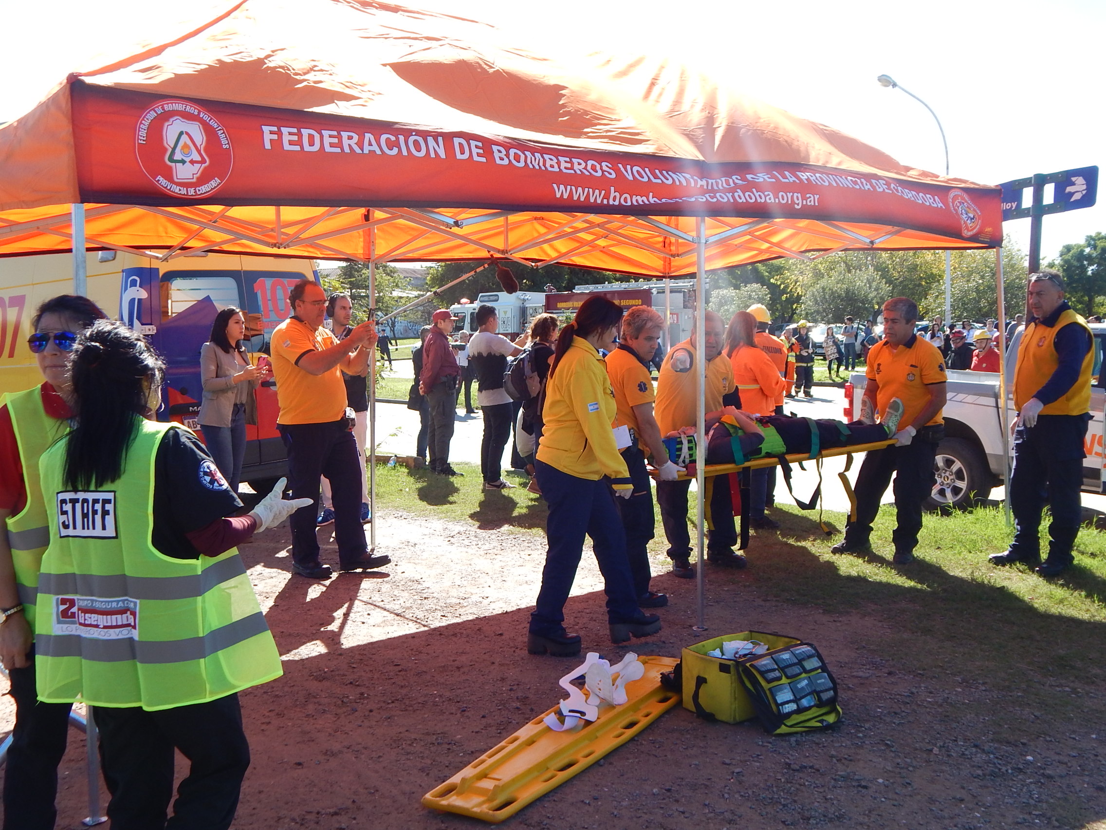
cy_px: 415
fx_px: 1086
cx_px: 553
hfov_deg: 54.0
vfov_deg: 41.8
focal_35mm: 34
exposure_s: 1/640
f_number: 3.3
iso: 125
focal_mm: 6.1
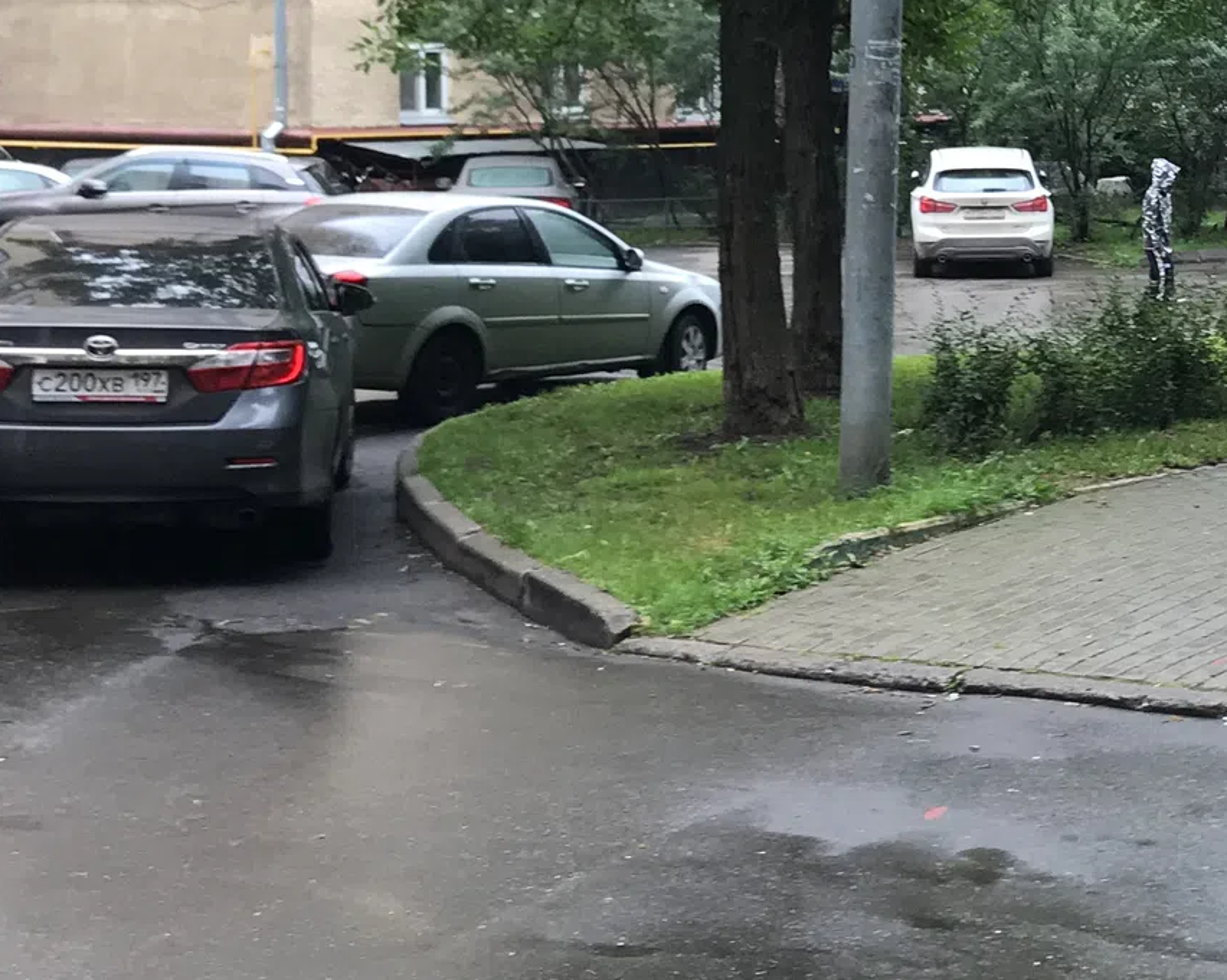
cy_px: 210
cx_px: 1097
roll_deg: +0.4
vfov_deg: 19.7
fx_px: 2795
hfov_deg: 24.1
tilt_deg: -0.8
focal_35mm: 77
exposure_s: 1/100
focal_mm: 3.99
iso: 32
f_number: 1.8
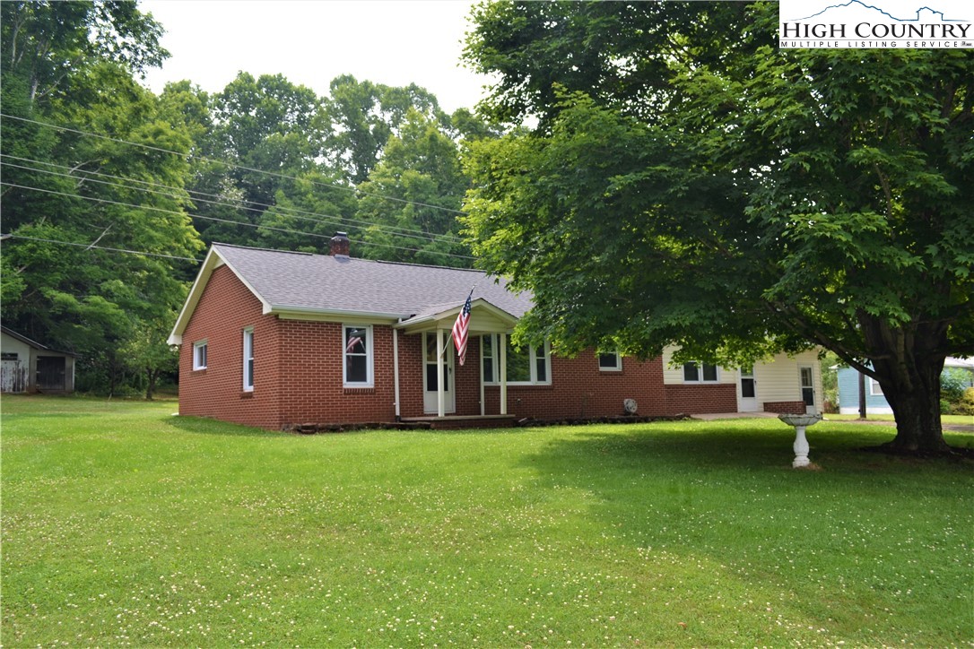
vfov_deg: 47.9
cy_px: 324
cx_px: 487
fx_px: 730
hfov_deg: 67.4
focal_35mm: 27
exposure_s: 1/200
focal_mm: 18
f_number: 5.6
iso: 100
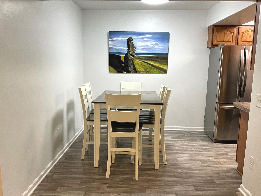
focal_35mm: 34
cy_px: 114
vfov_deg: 41.7
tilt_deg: -11.5
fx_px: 256
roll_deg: -1.5
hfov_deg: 54.0
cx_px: 130
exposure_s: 1/60
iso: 80
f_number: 1.8
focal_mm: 3
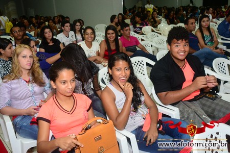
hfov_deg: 53.1
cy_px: 76
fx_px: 230
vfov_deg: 36.9
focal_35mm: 36
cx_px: 115
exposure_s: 1/60
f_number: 5.6
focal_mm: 24
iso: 1600
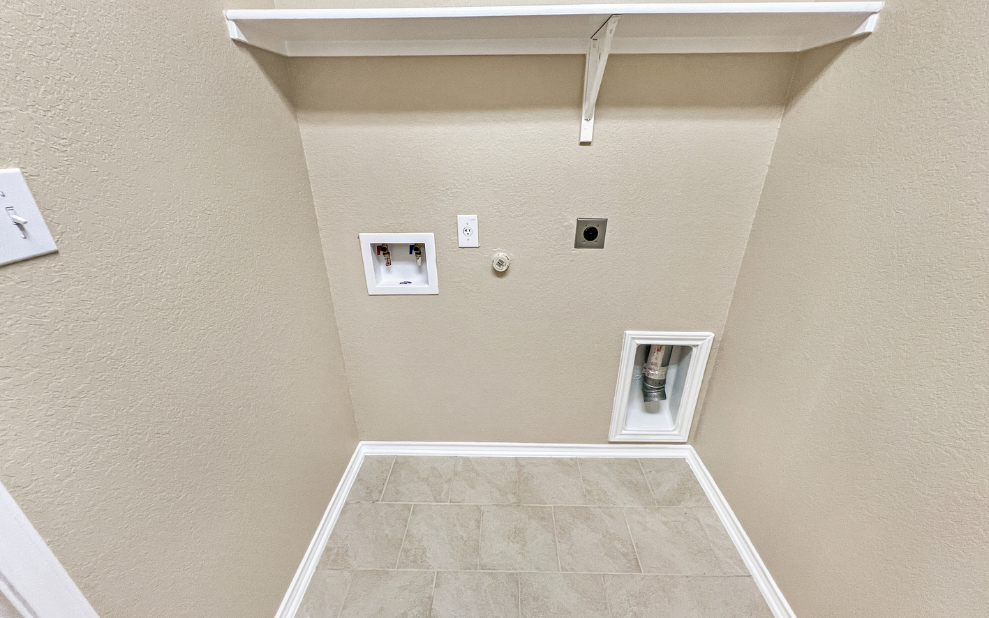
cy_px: 333
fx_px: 377
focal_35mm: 14
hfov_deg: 105.3
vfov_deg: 78.5
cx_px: 498
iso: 200
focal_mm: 1.57
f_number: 1.8
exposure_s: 1/120
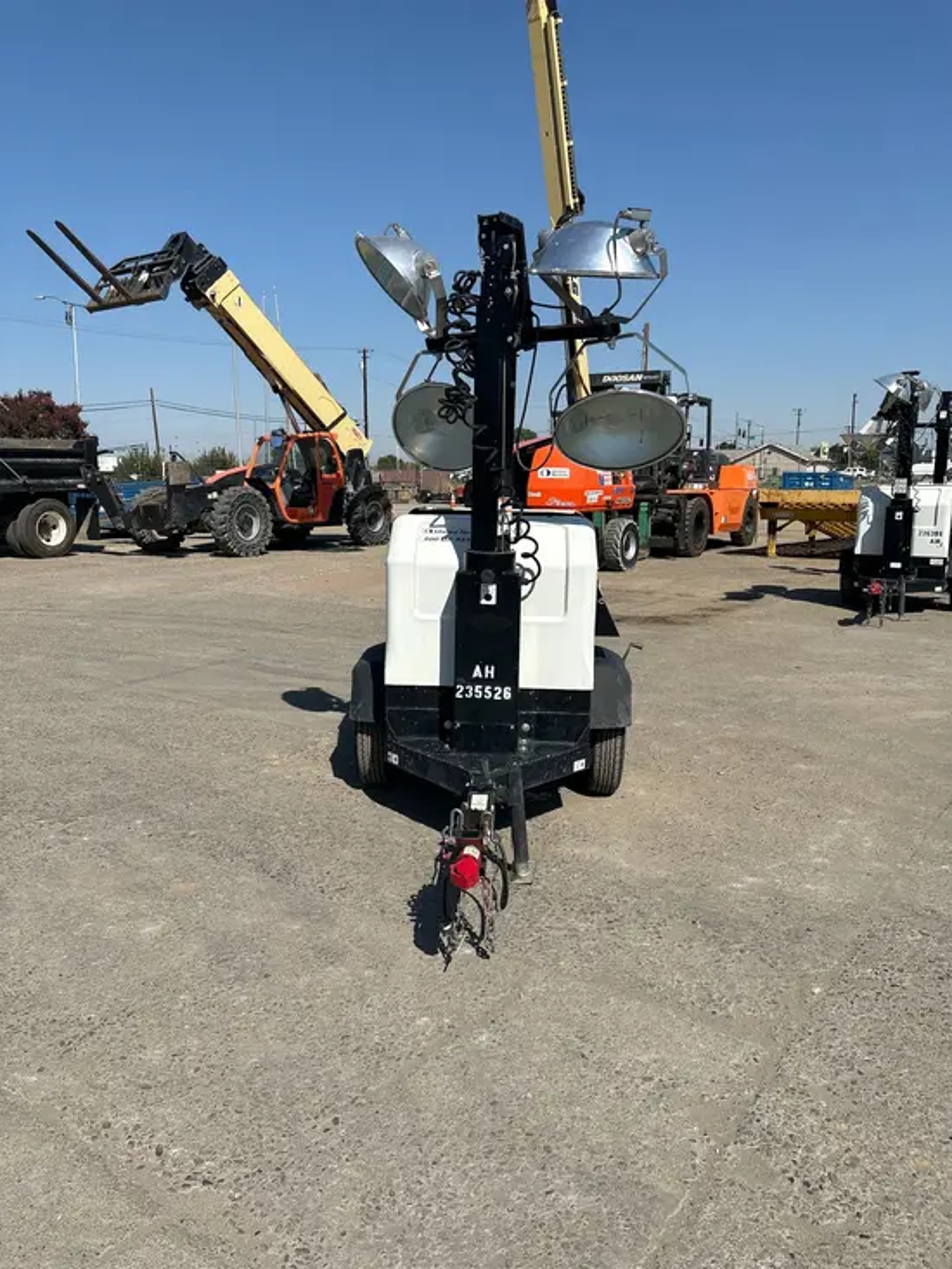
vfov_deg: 67.3
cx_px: 476
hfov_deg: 53.1
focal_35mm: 26
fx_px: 953
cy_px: 634
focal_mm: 5.96
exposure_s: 1/5076
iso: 50
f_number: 1.6
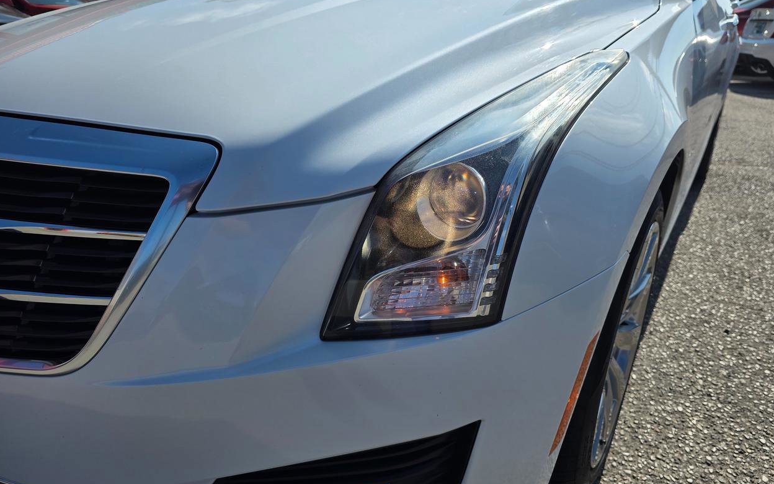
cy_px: 271
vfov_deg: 49.2
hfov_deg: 72.5
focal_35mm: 25
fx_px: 527
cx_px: 393
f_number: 1.7
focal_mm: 6.3
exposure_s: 1/7944
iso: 80
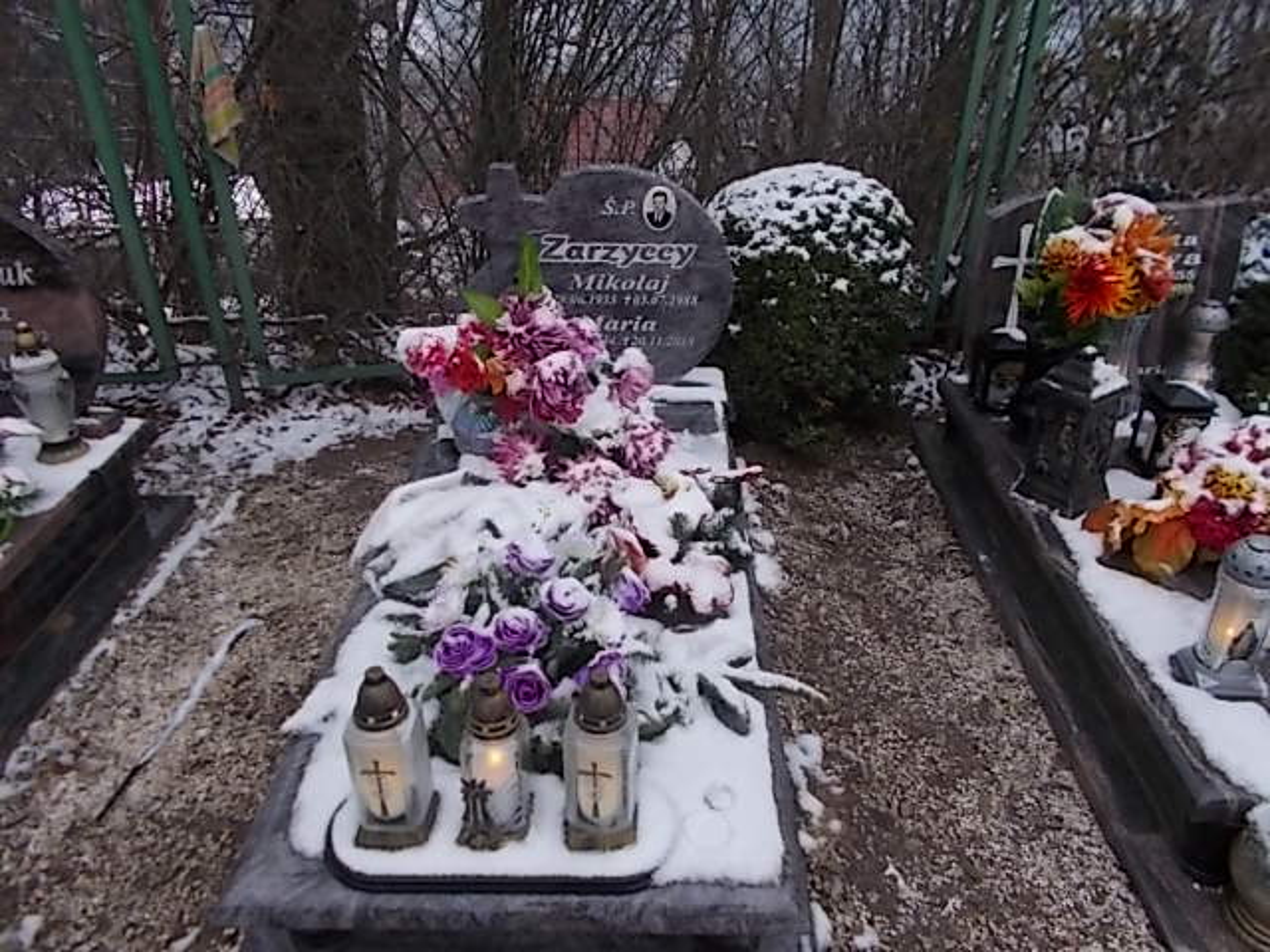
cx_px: 635
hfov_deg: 67.3
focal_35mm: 26
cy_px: 476
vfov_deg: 53.1
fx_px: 954
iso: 80
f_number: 3.2
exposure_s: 1/60
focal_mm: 4.6
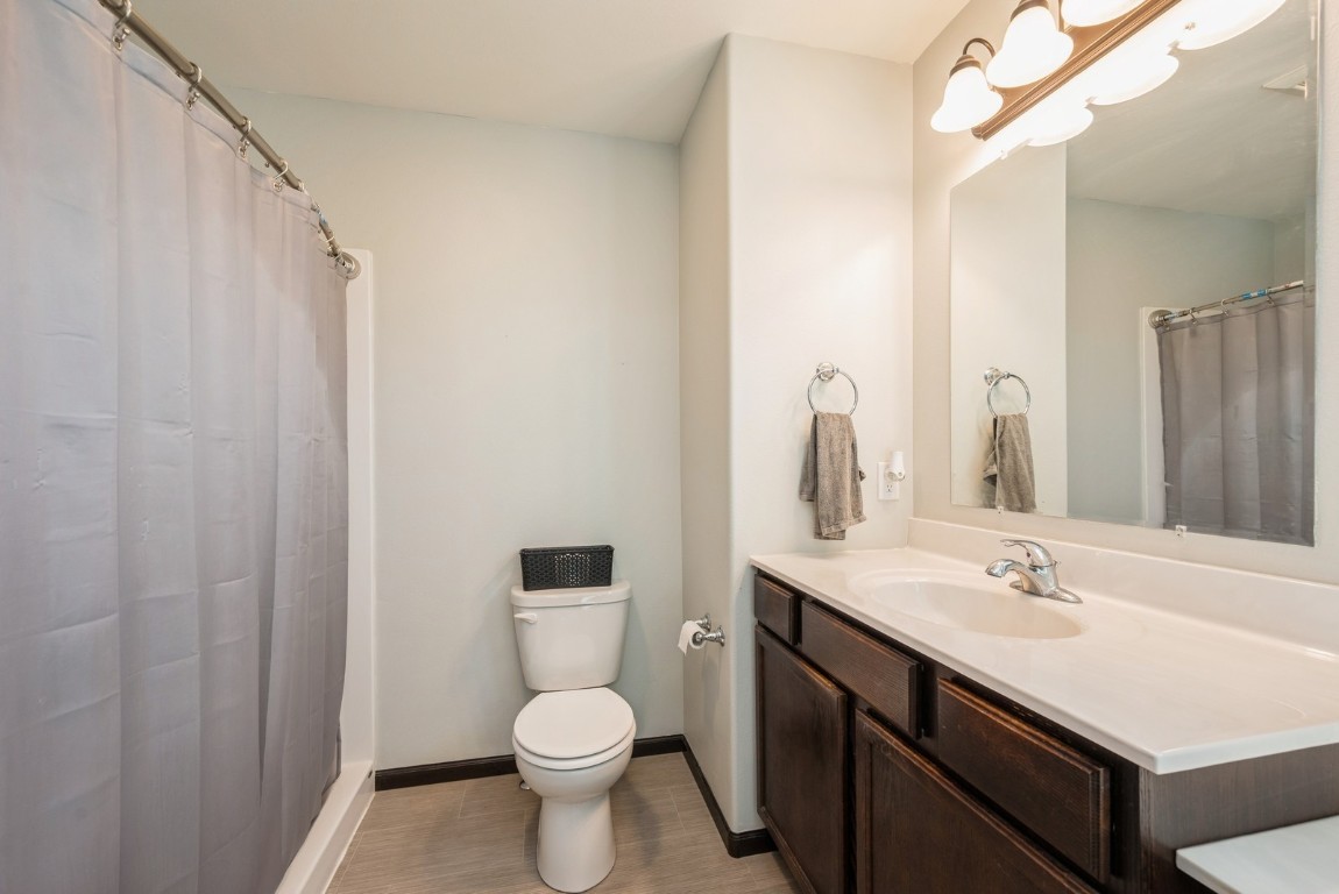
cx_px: 670
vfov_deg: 81.3
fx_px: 521
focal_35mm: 14
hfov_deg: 104.2
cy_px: 447
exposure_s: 1/5
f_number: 8
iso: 200
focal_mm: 14
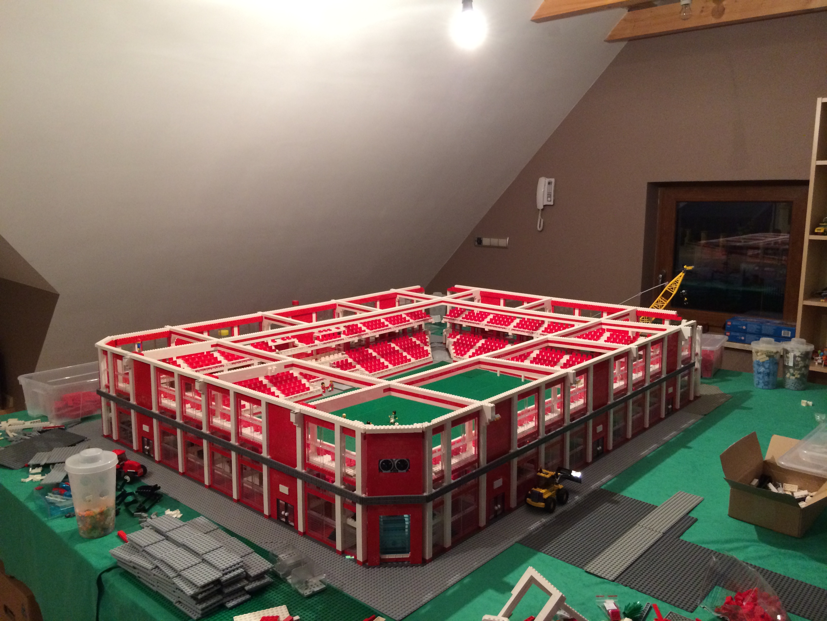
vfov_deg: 46.8
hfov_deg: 60.0
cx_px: 414
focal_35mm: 30
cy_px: 310
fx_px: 717
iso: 320
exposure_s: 1/33
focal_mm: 4.12
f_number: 2.2
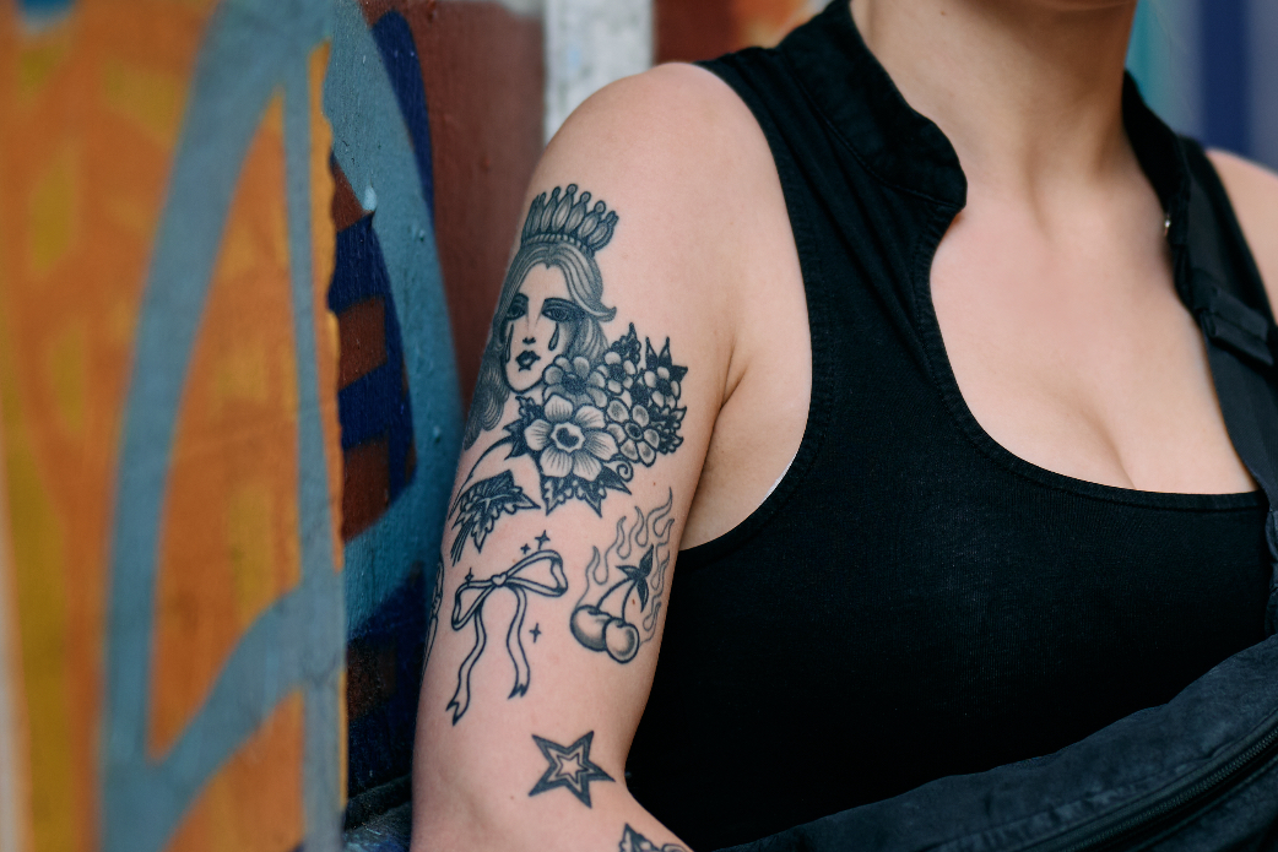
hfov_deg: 7.9
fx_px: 9266
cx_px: 978
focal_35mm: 261
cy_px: 329
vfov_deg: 5.3
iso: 64
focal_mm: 85
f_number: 1.2
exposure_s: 1/800
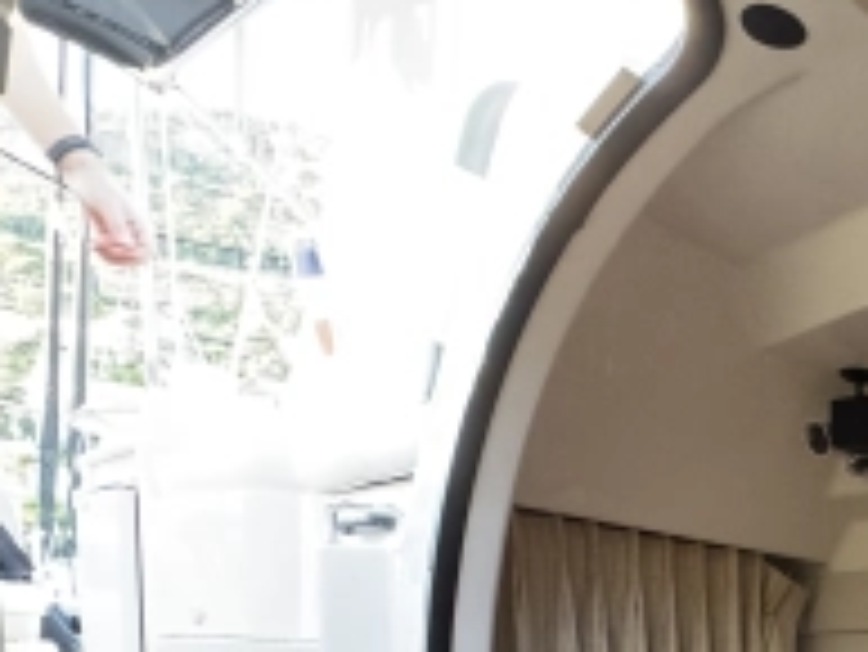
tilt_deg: -7.9
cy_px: 861
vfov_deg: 28.9
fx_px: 1004
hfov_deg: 35.6
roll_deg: -3.8
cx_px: 1066
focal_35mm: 40
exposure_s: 1/60
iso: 500
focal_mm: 2.22
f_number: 2.2
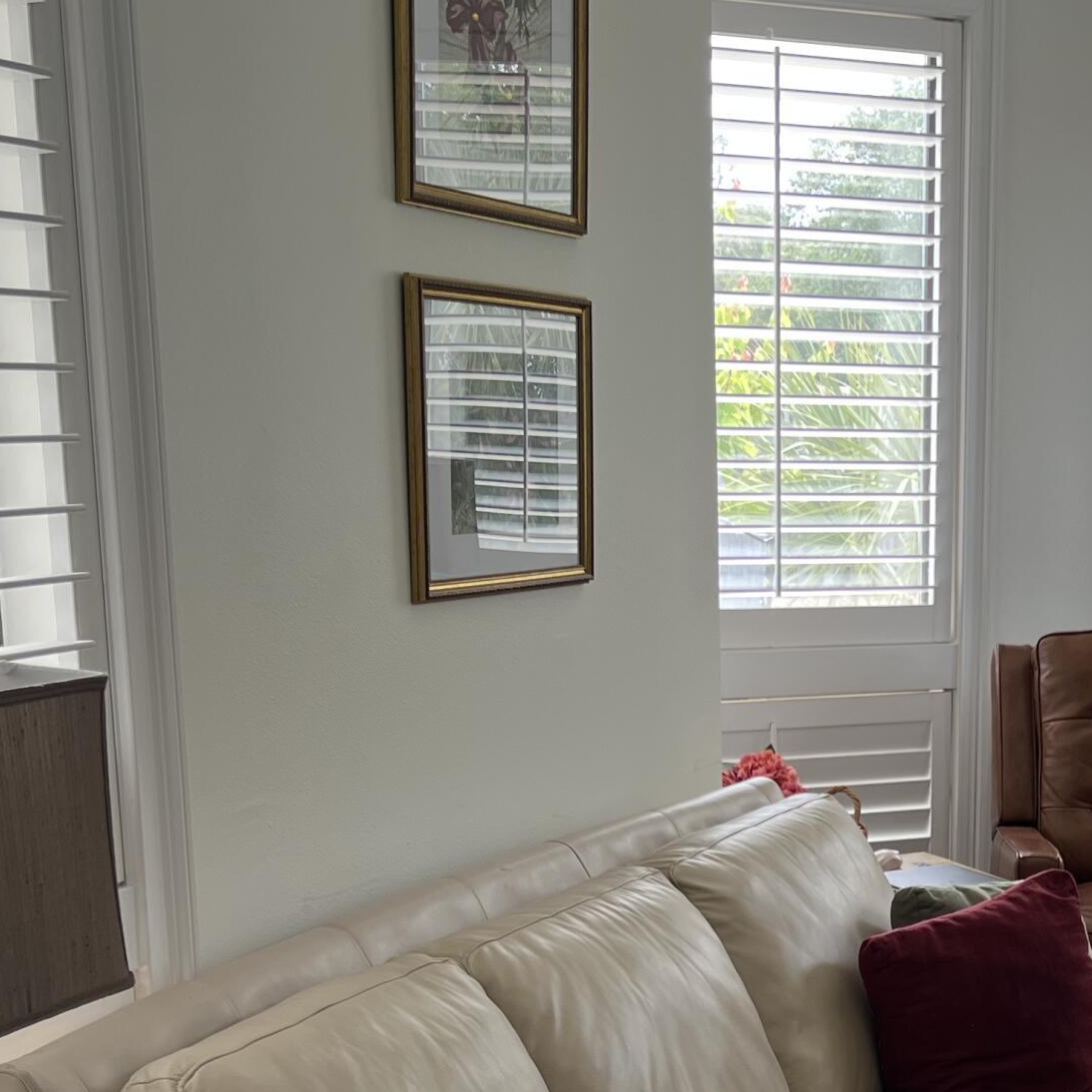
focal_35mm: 63
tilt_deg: -15.2
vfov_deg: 26.6
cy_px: 940
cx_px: 947
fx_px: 2248
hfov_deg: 26.5
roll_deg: -0.6
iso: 40
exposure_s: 1/142
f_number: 1.5
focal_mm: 5.7
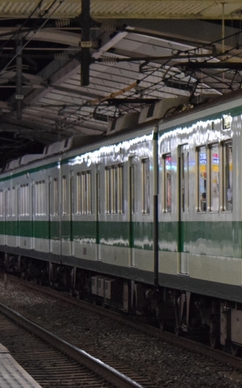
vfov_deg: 9.9
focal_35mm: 212
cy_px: 187
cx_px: 347
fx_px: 2240
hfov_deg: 6.1
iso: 3200
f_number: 4.5
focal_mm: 62
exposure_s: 1/250
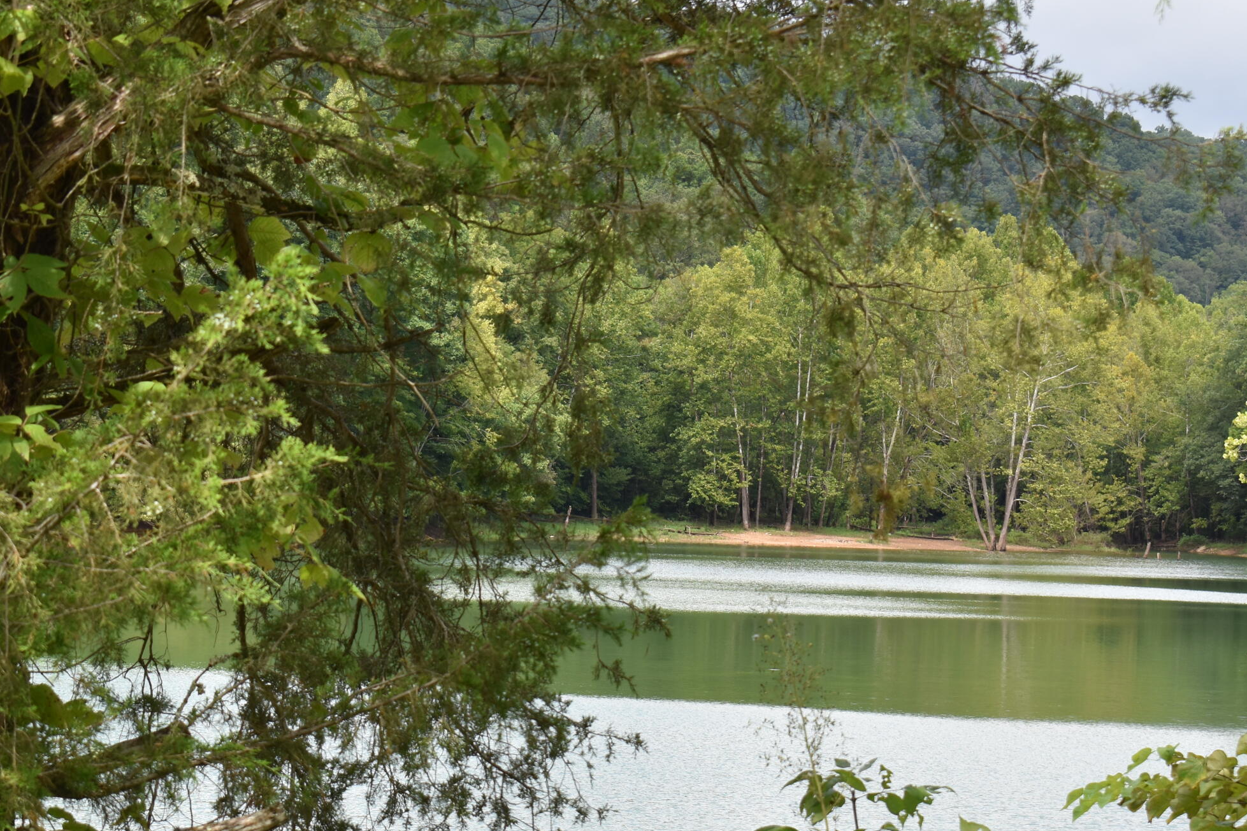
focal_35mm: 115
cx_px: 670
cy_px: 564
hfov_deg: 17.8
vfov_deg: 11.9
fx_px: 3983
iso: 200
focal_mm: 50
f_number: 7.1
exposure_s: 1/250
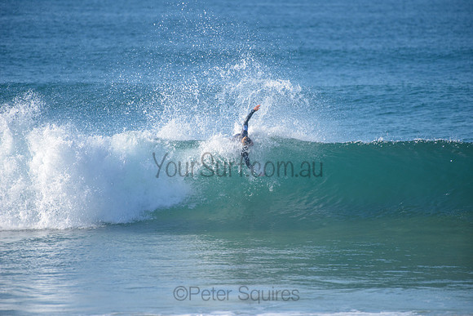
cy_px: 158
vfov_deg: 2.8
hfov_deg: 4.1
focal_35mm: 500
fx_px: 6571
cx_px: 236
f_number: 5.6
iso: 320
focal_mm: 500
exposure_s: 1/2000
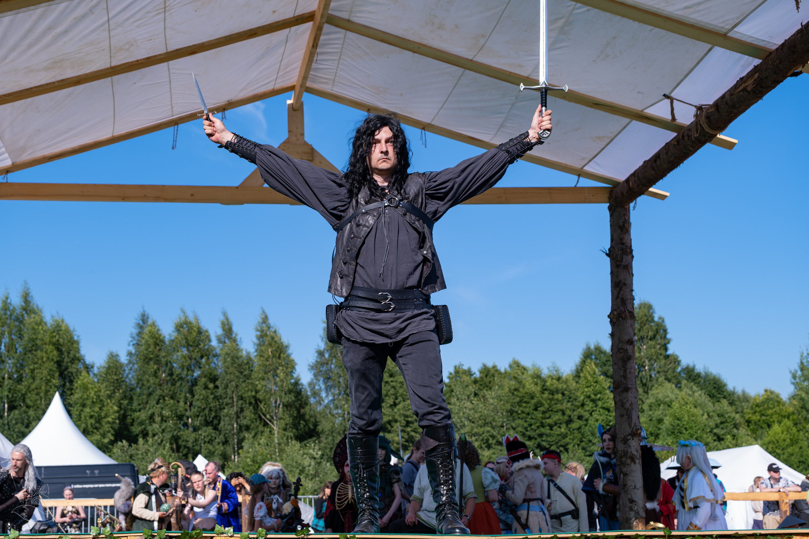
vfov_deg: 24.6
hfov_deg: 36.2
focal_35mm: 55
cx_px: 404
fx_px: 1238
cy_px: 277
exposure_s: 1/1000
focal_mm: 35.3
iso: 160
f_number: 4
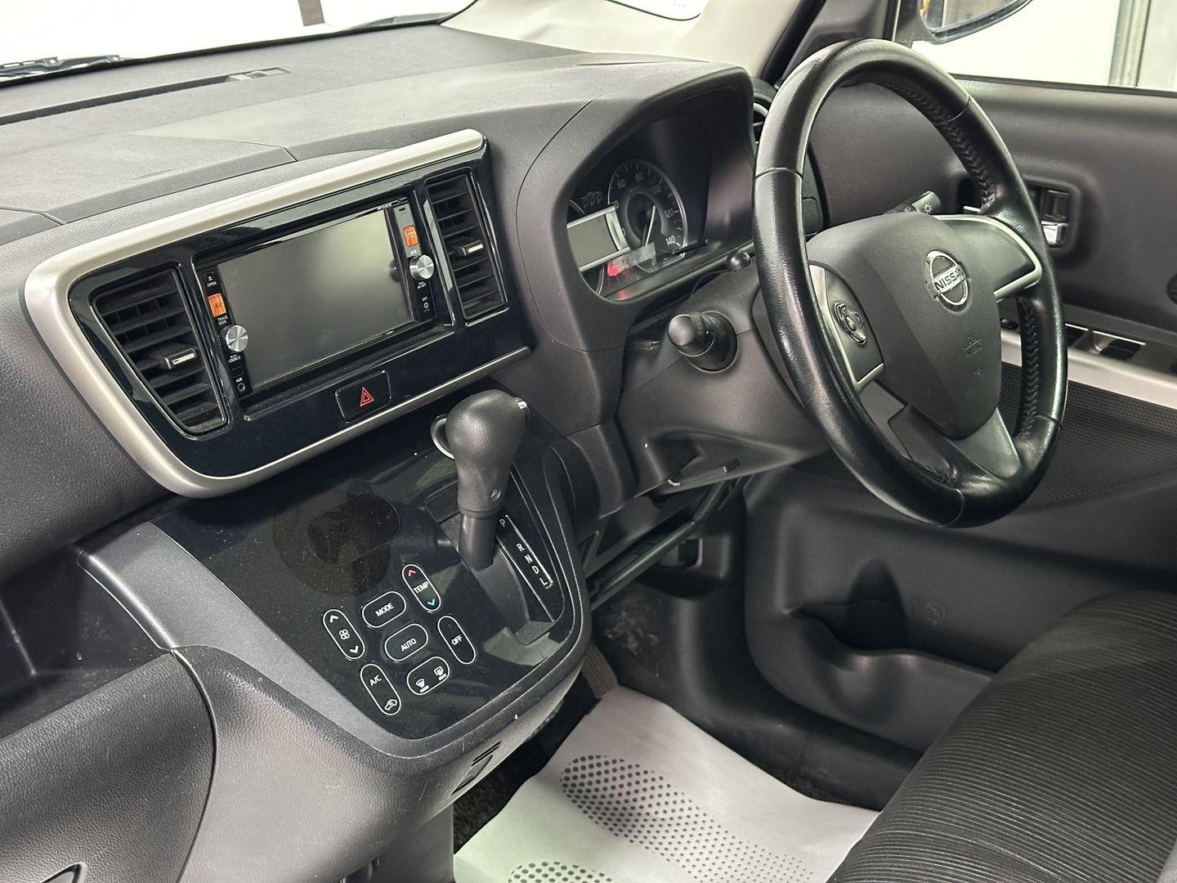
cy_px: 442
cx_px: 588
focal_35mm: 48
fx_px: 1632
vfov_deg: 30.3
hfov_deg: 39.7
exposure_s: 1/25
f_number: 1.78
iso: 640
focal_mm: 6.86
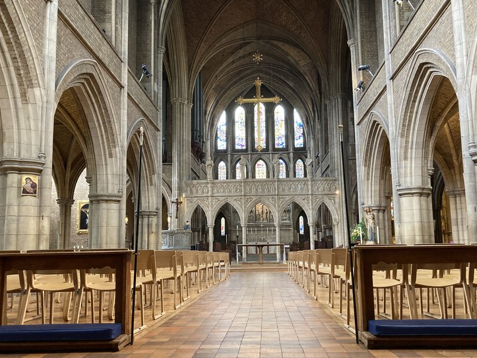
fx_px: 427
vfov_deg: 45.4
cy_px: 197
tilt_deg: +9.8
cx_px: 245
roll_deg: +0.4
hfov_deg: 58.3
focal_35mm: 31
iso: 250
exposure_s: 1/58
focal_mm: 3.99
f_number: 1.8
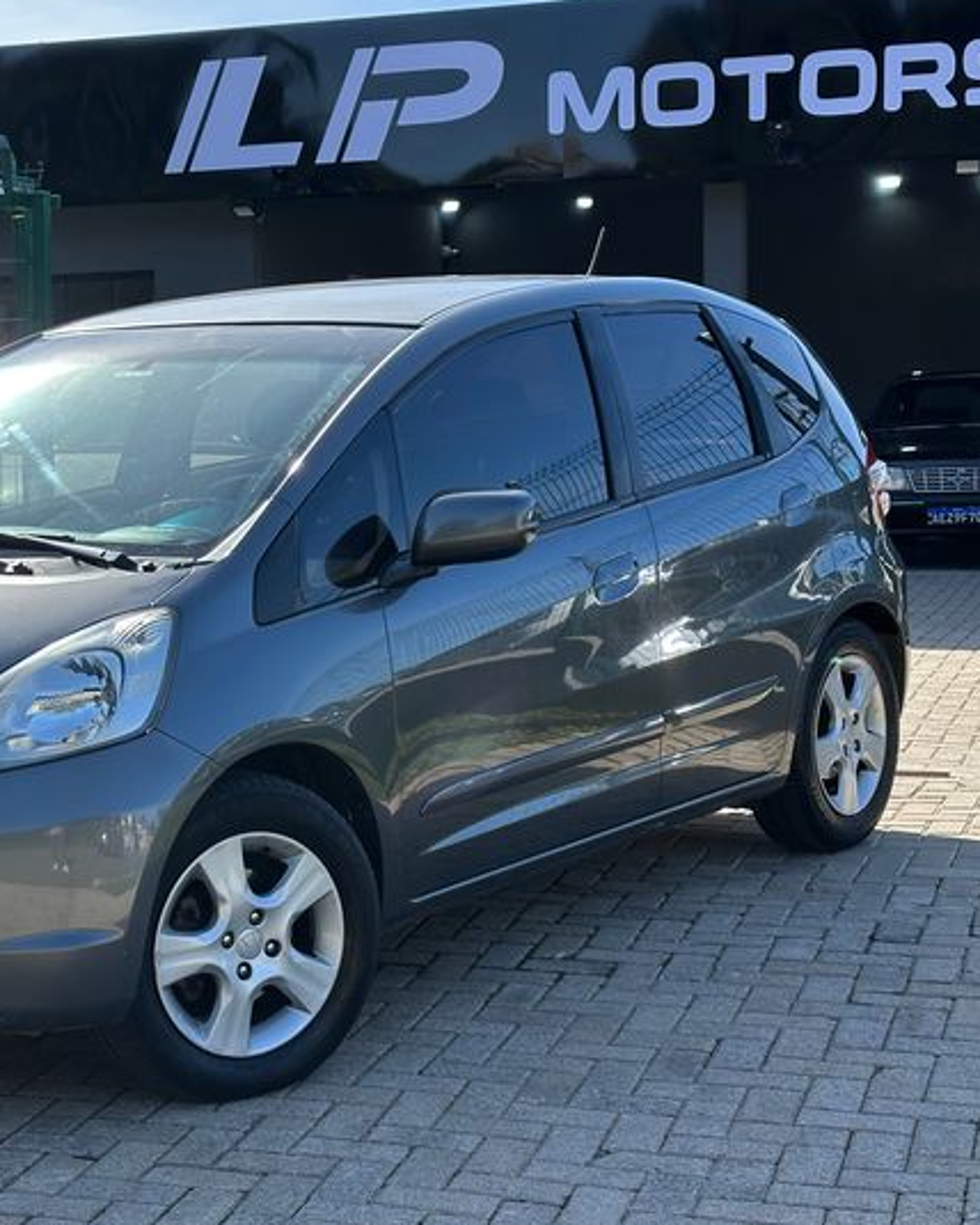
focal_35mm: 71
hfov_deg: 21.3
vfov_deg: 26.8
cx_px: 190
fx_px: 2574
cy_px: 563
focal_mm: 6.86
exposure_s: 1/1992
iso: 64
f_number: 1.78
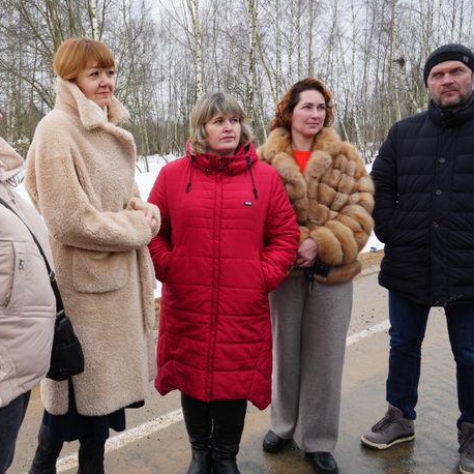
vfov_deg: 47.2
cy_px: 235
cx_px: 116
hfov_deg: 45.5
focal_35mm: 35
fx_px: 542
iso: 800
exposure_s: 1/400
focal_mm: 27
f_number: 5.6
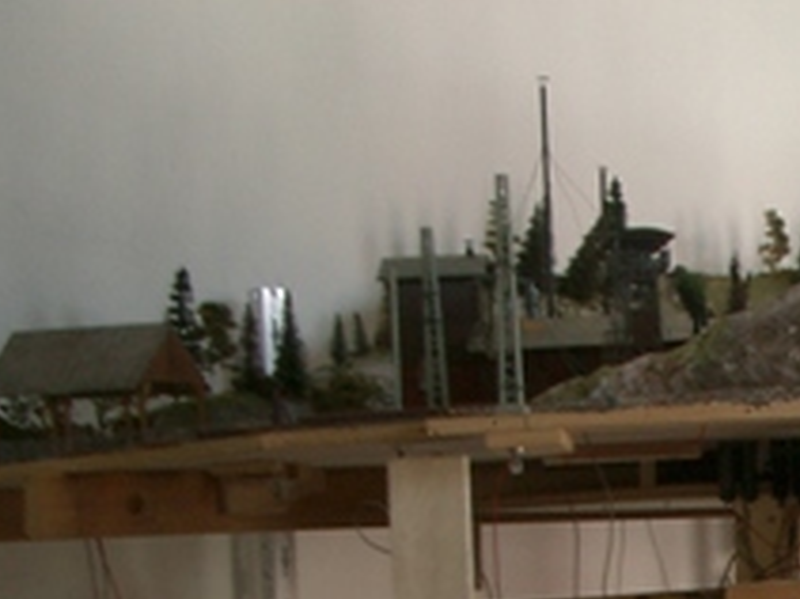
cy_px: 906
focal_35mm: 106
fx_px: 2448
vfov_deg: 13.2
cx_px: 1001
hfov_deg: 17.5
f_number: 2.6
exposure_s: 1/20
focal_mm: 5.8
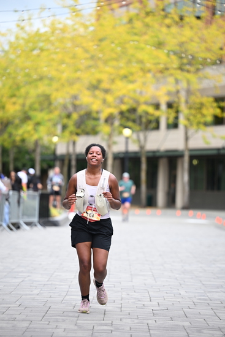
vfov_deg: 14.1
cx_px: 112
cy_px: 168
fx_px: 1358
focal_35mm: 145
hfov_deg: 9.5
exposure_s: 1/1600
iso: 640
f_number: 2.8
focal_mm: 145
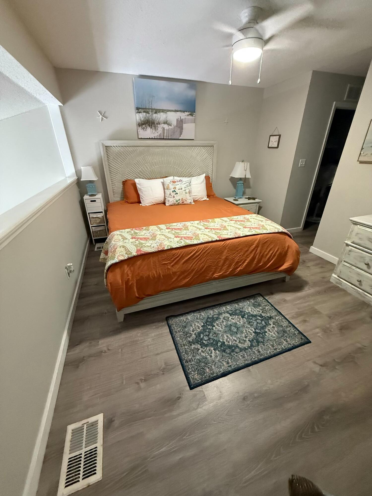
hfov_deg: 85.7
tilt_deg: -25.4
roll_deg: -0.5
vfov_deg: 102.1
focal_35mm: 14
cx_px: 186
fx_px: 201
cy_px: 248
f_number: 2.2
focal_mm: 2.22
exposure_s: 1/60
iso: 800
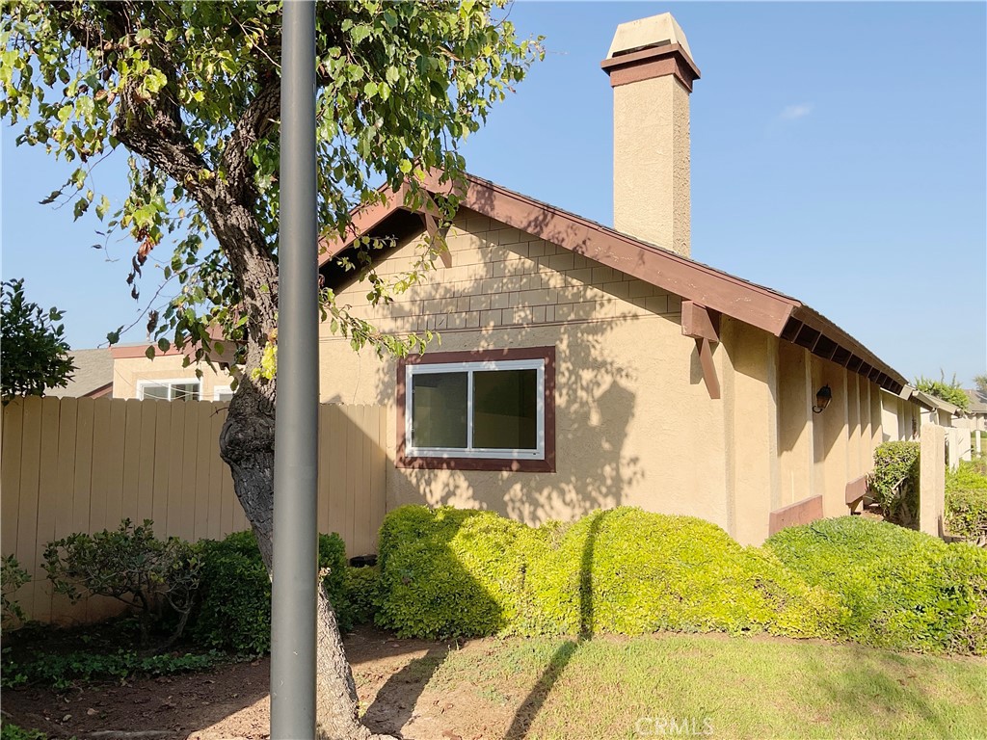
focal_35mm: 29
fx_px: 827
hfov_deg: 61.7
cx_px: 494
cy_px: 370
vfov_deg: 48.2
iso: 16
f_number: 1.8
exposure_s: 1/1577
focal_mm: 3
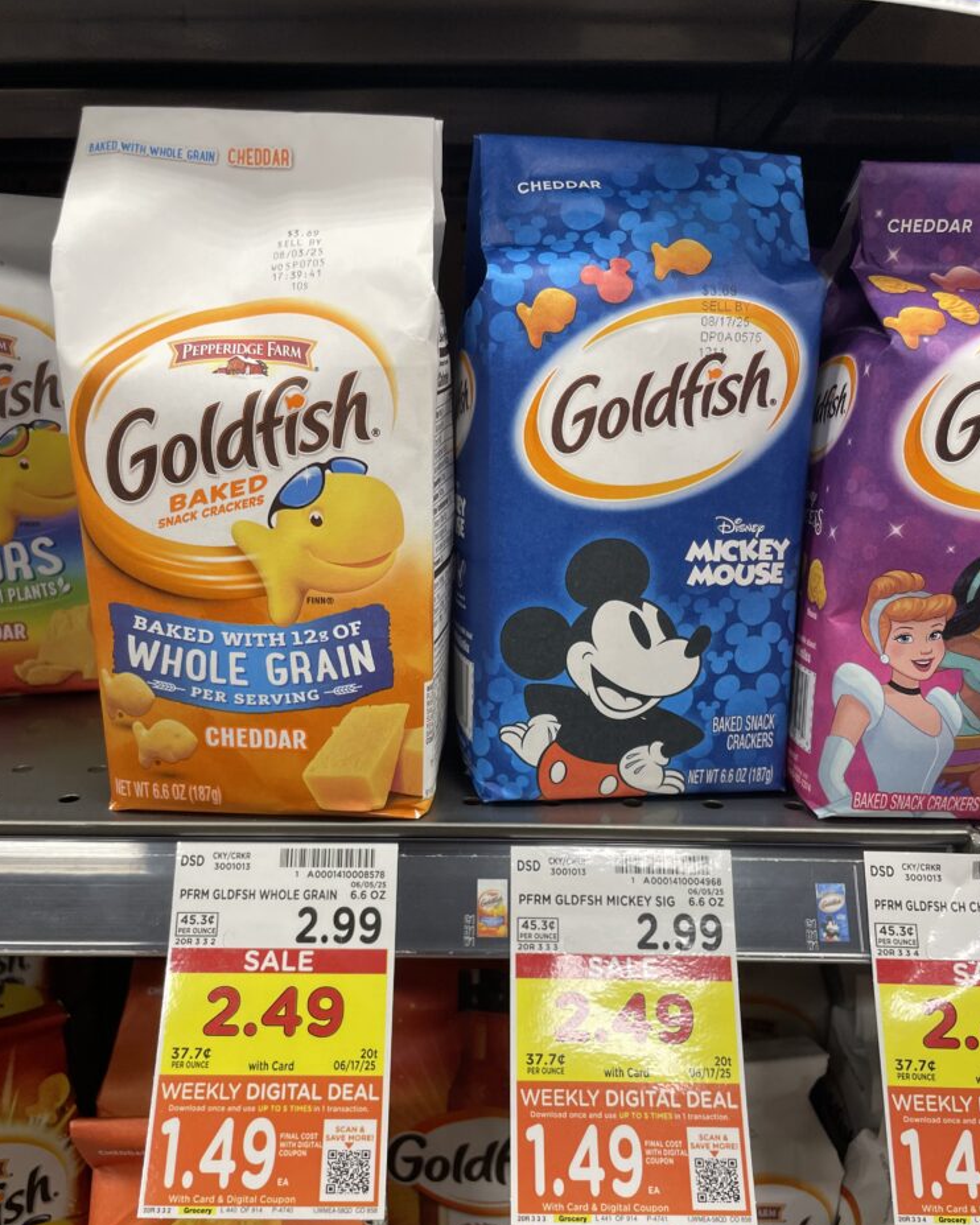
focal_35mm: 28
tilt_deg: -16.6
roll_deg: +0.6
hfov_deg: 51.5
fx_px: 1015
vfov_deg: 62.1
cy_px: 673
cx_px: 478
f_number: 1.6
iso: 125
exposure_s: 1/105
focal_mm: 4.2
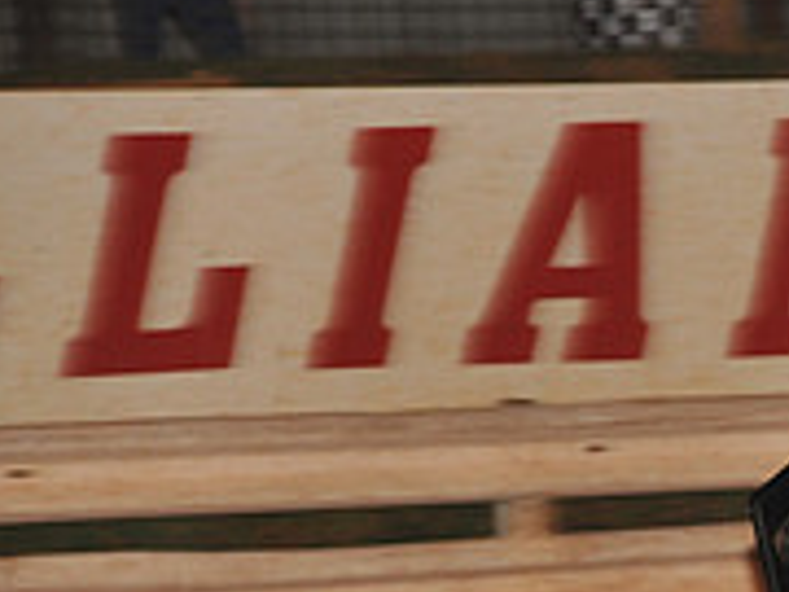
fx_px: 10918
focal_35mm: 479
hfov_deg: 4.1
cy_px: 706
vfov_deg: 3.1
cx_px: 1219
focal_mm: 155
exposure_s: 1/320
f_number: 6.3
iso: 1000
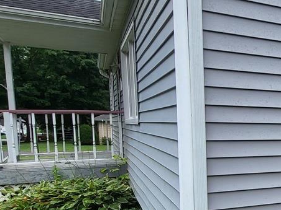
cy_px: 173
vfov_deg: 30.6
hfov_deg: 29.8
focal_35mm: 46
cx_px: 392
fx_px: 373
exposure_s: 1/389
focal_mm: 1.74
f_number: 2.2
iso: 32
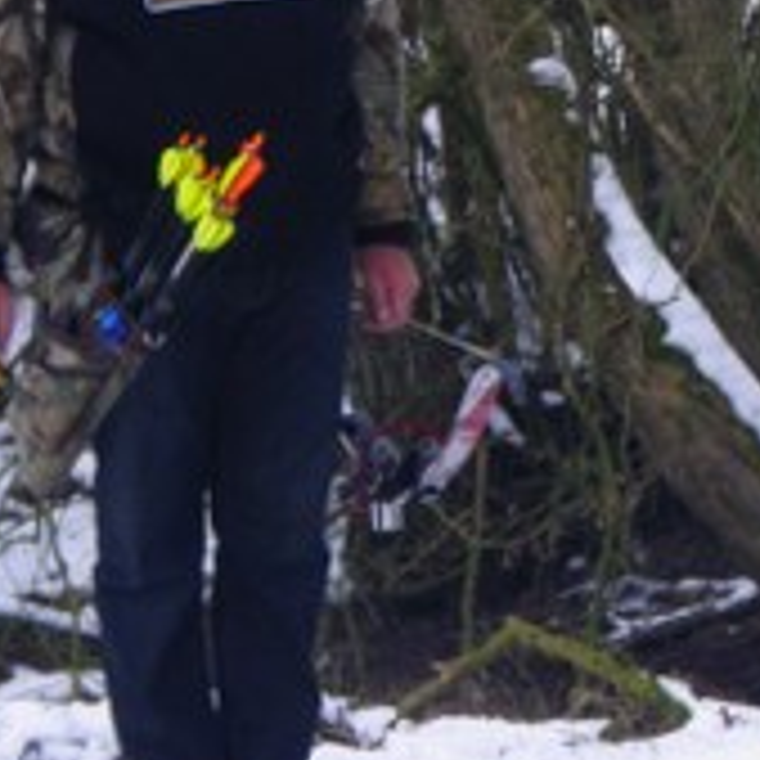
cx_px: 1160
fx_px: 4248
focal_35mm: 171
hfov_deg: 9.9
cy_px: 180
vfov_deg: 10.2
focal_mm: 9.1
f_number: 4.4
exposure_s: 1/60
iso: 64
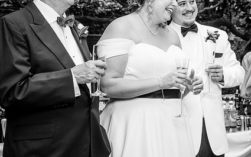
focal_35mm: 82
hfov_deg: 25.1
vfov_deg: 15.8
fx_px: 561
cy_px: 40
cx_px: 175
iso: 1250
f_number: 5.6
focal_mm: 54
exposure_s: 1/250
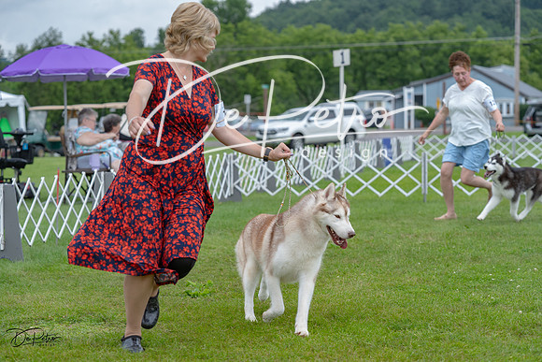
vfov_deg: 14.3
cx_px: 271
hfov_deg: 21.2
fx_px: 1446
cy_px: 181
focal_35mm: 96
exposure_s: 1/1000
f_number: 4.5
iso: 400
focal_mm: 96
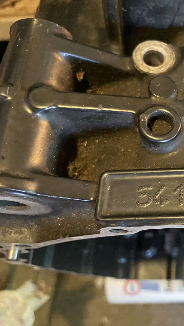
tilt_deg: -68.0
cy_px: 162
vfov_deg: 51.6
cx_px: 221
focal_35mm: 39
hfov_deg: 26.9
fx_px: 338
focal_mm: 4.2
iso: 640
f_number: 1.6
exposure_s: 1/25
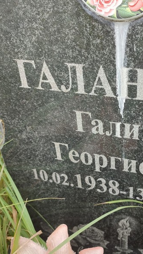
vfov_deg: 54.0
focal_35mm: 37
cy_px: 125
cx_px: 114
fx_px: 250
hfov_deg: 31.2
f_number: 1.9
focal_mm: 6.04
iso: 75
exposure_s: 1/100
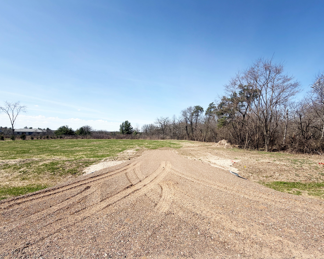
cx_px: 174
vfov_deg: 84.0
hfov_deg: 96.6
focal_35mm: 15
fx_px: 144
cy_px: 131
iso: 20
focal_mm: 2.22
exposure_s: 1/970
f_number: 2.2
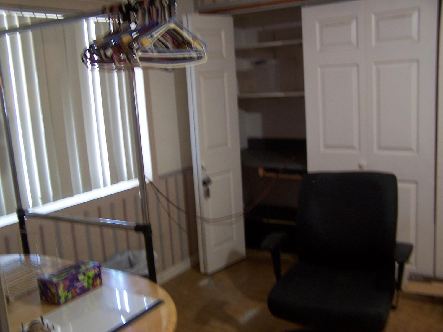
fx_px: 486
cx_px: 222
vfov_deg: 37.7
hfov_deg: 49.0
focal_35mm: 38
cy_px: 166
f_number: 2.8
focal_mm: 6.3
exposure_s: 1/8
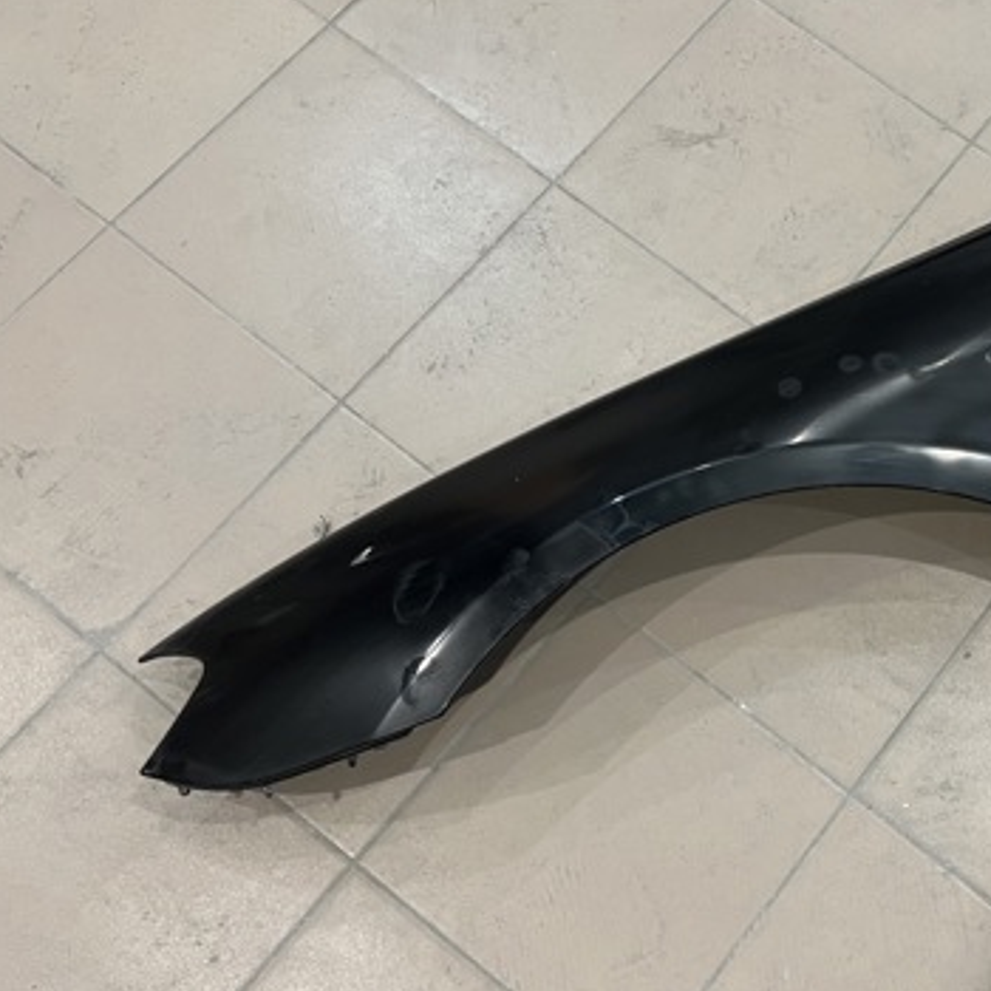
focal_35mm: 42
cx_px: 869
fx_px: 1360
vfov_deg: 40.0
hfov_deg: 37.7
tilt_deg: -72.9
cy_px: 503
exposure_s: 1/50
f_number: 1.5
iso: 200
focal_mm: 5.7
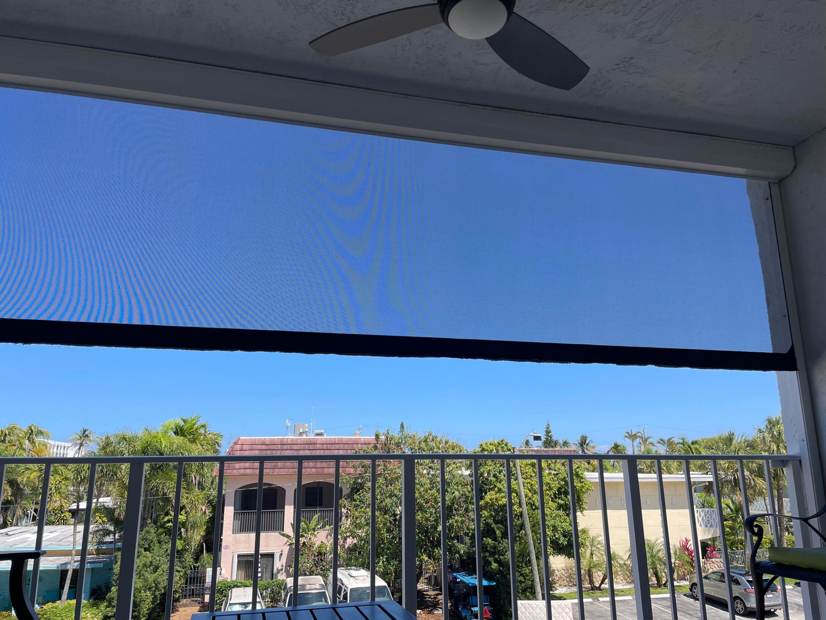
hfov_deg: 67.3
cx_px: 413
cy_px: 310
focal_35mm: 26
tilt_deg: +14.3
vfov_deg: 53.1
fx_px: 620
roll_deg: +1.4
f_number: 1.6
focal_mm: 4.2
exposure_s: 1/1984
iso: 32
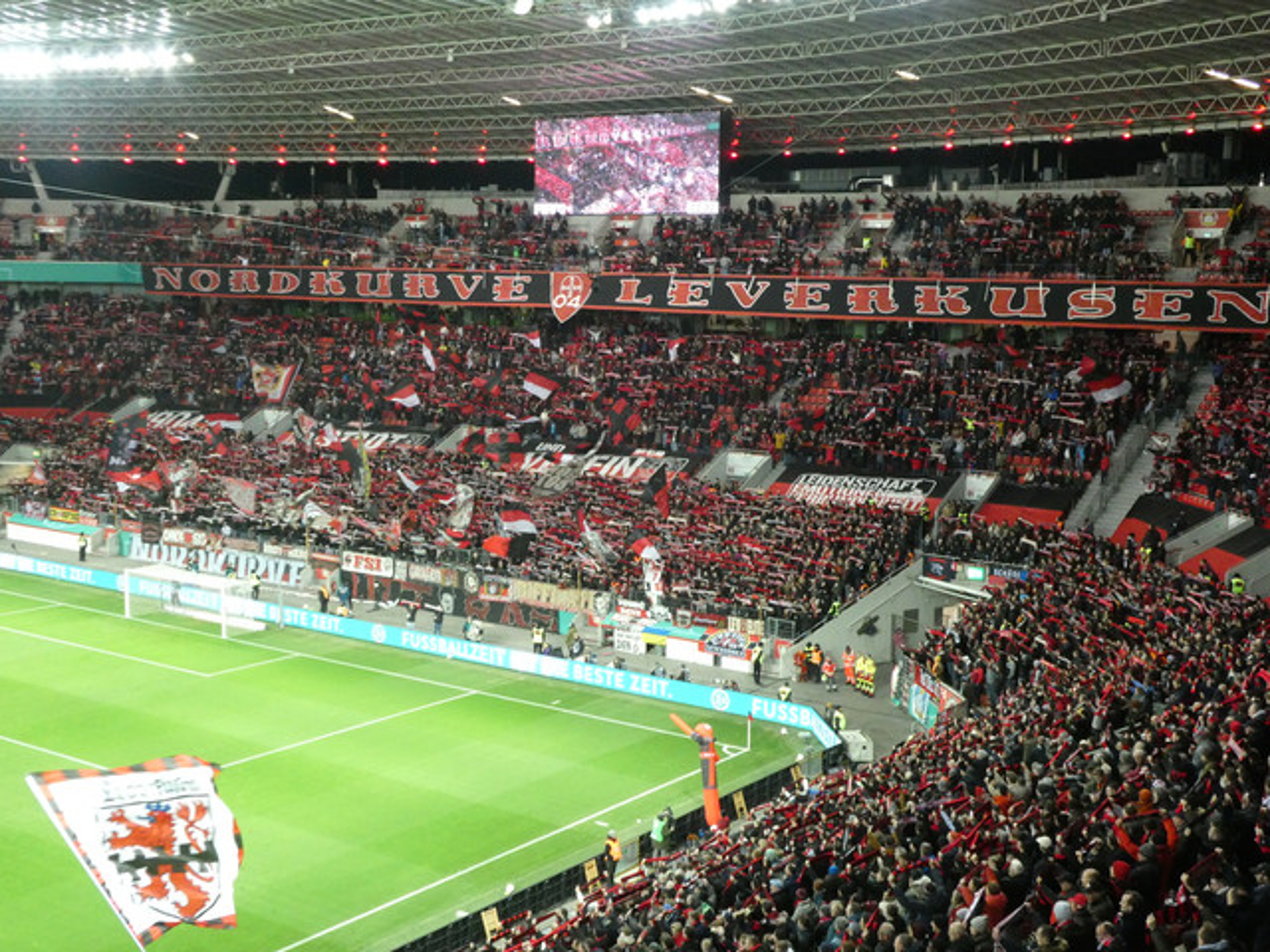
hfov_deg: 42.9
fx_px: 1614
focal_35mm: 44
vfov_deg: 32.9
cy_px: 476
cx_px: 635
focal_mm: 7.8
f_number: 3.9
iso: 800
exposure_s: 1/80
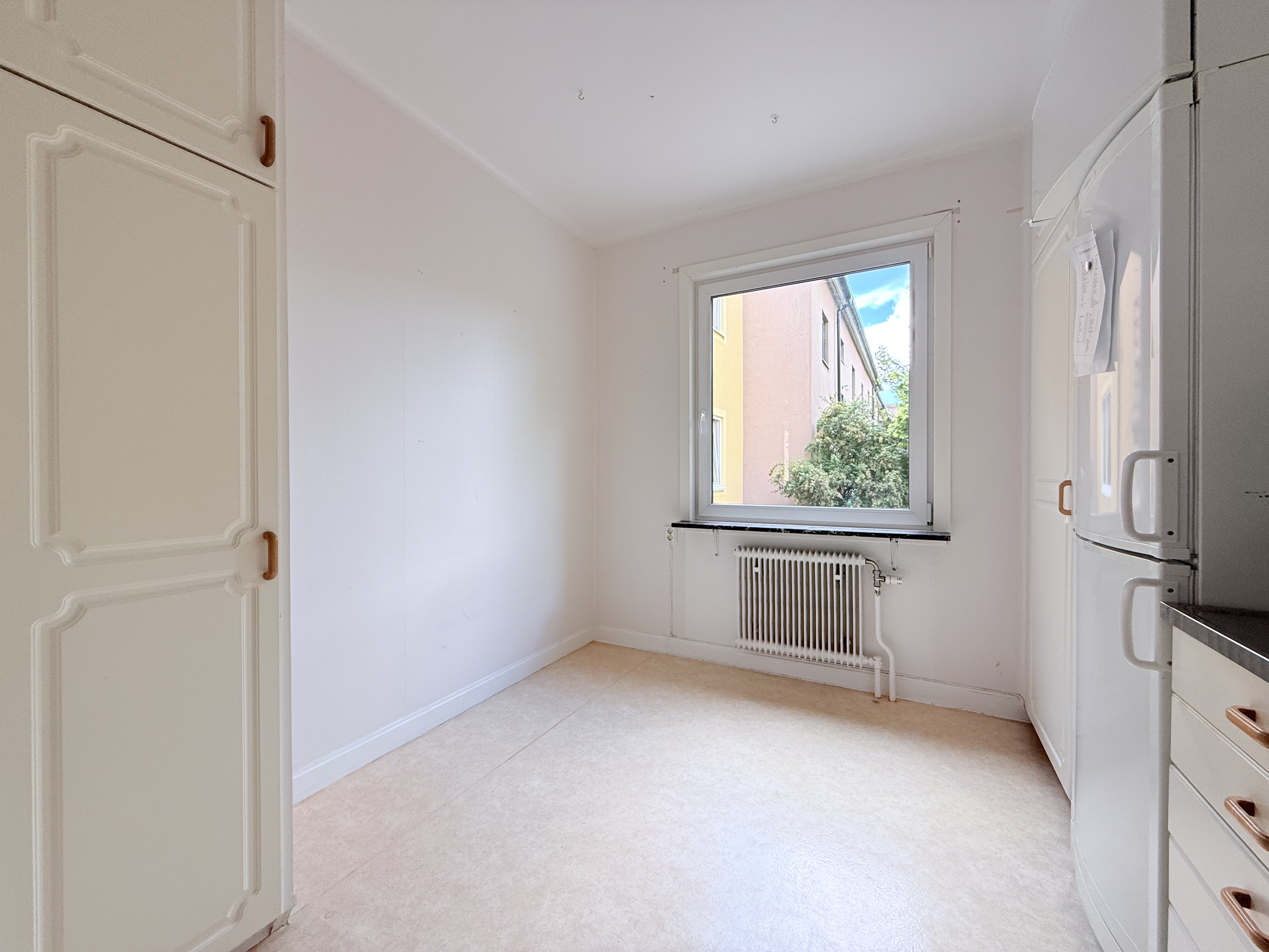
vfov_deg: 85.7
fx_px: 513
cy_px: 476
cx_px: 634
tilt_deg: +0.1
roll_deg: +0.1
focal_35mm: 14
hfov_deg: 102.1
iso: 64
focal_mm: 2.22
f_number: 2.2
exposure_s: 1/99
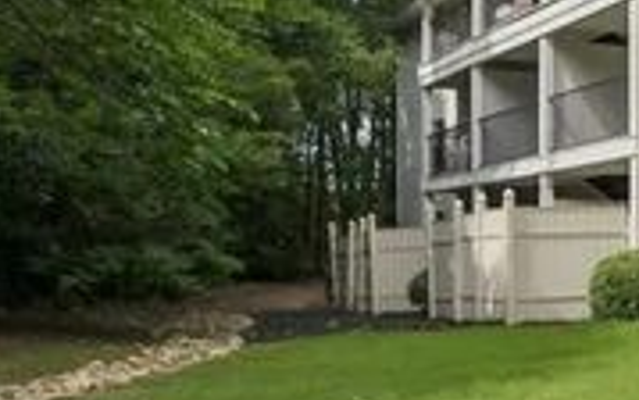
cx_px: 896
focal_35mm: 51
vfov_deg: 24.3
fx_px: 888
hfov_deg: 29.1
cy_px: 11
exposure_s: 1/1000
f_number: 8
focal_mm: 14
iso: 400
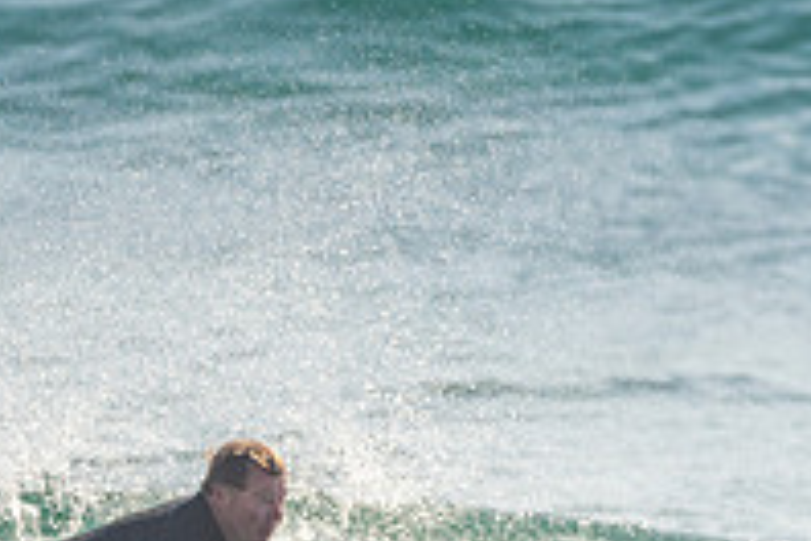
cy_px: 678
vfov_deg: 0.9
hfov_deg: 1.4
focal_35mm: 1461
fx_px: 32911
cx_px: 176
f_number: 5.6
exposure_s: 1/2000
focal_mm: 500
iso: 140
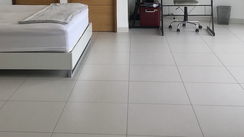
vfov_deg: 21.6
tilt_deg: -5.8
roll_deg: +1.0
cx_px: 102
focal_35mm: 53
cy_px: -10
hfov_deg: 39.1
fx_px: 343
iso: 25
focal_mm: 4.15
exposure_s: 1/342
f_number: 2.2
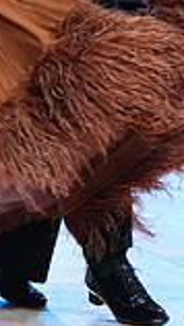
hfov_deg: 3.0
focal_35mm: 404
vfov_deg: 5.3
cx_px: -78
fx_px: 3500
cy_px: -128
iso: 2500
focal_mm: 105
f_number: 4
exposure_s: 1/320
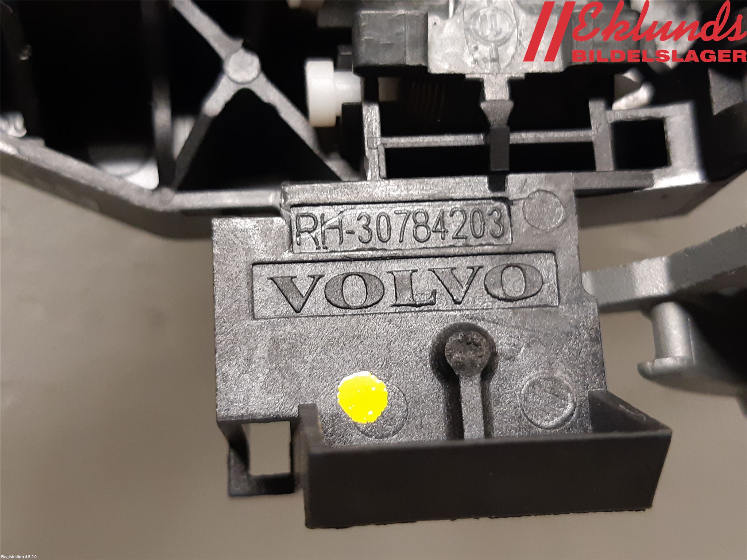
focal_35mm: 26
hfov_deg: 67.3
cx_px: 374
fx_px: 561
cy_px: 280
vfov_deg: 53.1
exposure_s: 1/33
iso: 250
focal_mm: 3.93
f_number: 1.7
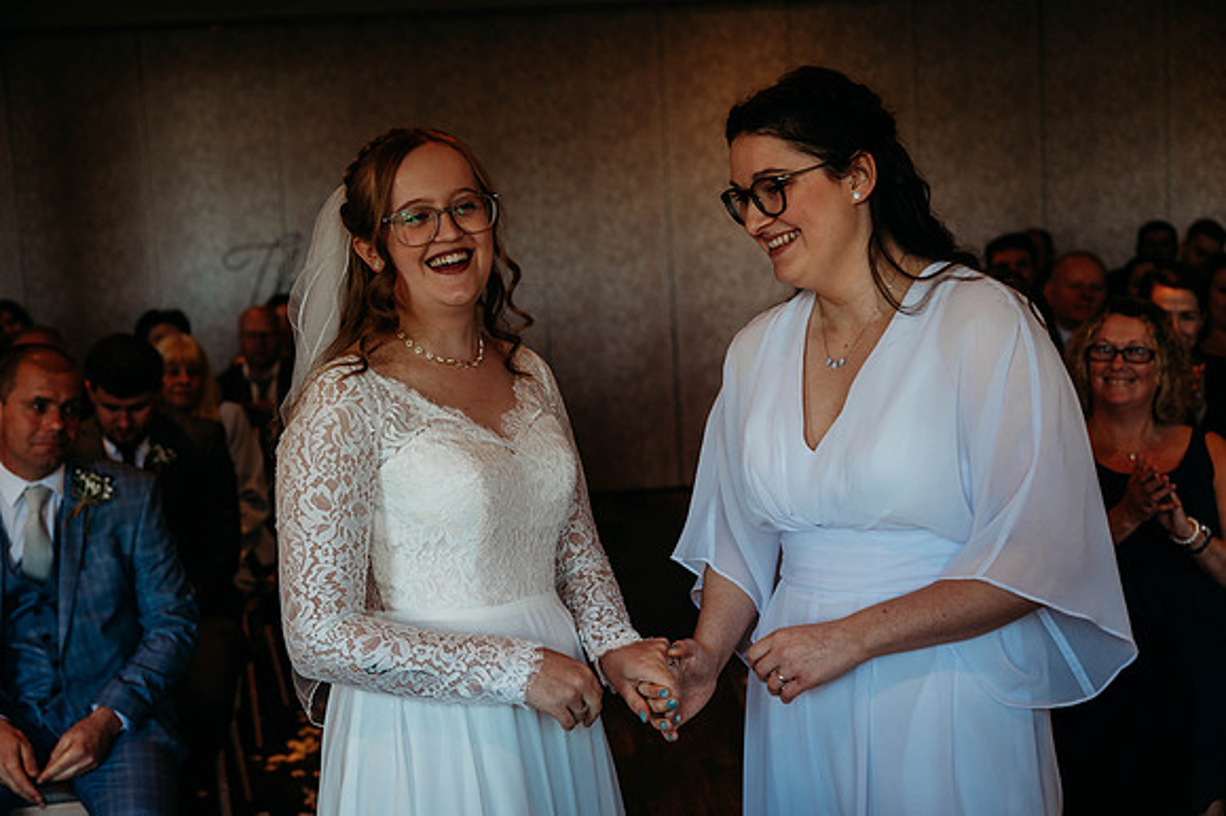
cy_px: 408
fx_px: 1600
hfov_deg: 41.9
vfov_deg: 28.6
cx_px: 613
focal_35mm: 47
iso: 500
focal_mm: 47
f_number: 3.5
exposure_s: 1/200
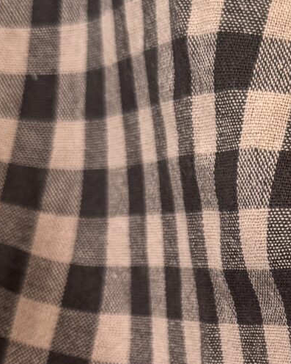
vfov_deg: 15.2
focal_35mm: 121
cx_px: 462
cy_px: 468
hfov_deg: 12.1
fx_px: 1302
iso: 80
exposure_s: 1/121
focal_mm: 6.76
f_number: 1.78
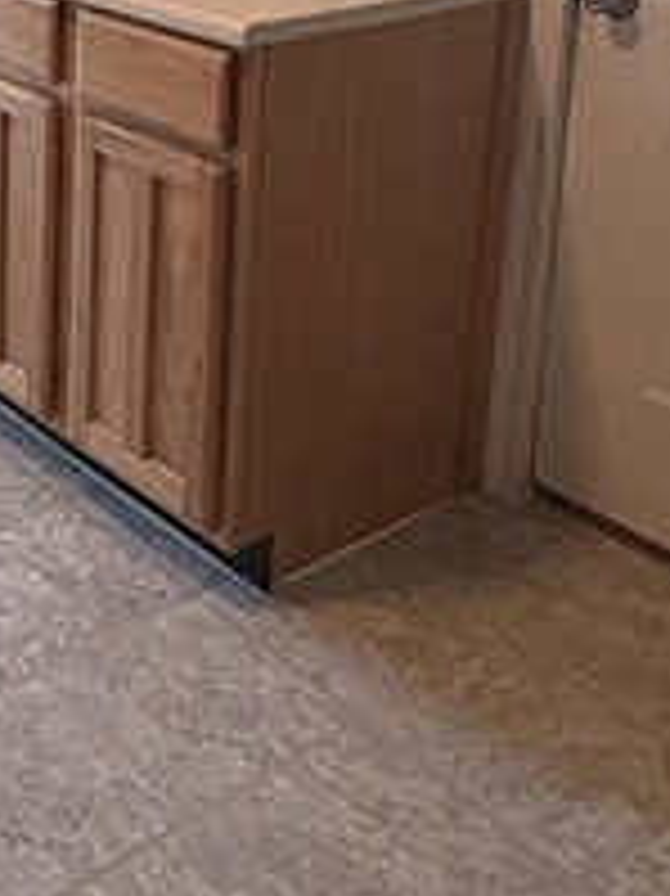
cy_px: -99
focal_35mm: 54
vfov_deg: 31.4
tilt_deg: -7.5
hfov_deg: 24.6
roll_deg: -0.2
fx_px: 1395
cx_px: -121
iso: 200
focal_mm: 2.22
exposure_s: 1/120
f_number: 2.2
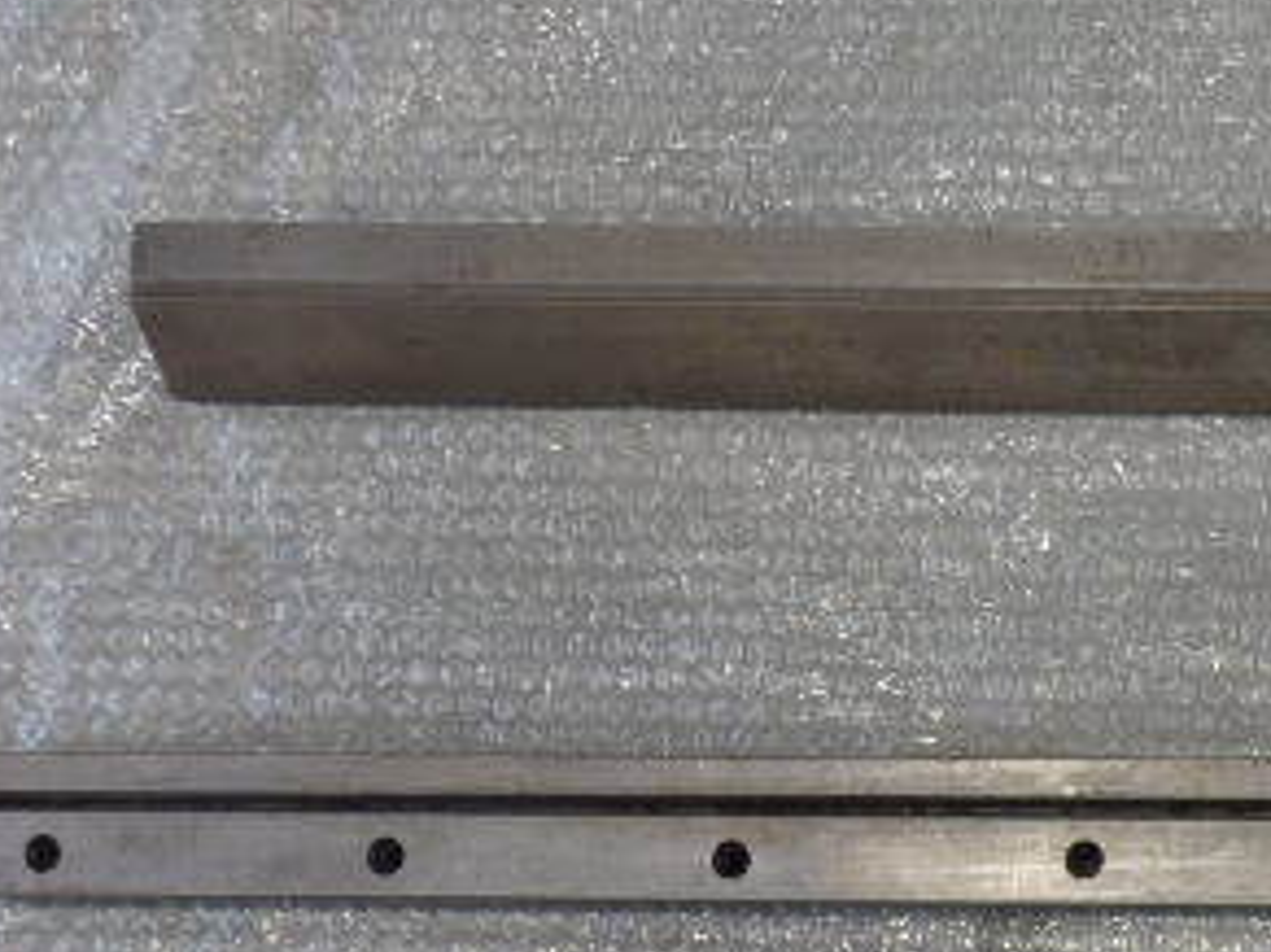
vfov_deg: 25.8
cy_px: 838
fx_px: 2019
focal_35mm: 55
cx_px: 1350
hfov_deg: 31.5
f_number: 3
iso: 125
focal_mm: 4.5
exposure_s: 1/30
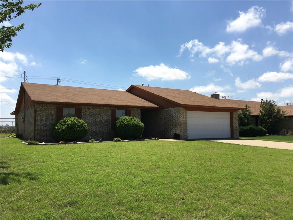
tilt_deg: +4.7
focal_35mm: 29
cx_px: 146
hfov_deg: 61.7
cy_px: 110
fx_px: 245
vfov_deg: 48.2
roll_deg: -1.2
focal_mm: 4.15
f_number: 2.2
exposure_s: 1/1972
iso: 25
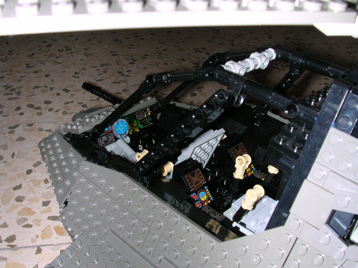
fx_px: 434
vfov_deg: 34.3
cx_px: 184
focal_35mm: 42
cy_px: 147
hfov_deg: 44.8
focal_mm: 5.6
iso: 100
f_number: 4.5
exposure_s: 1/60
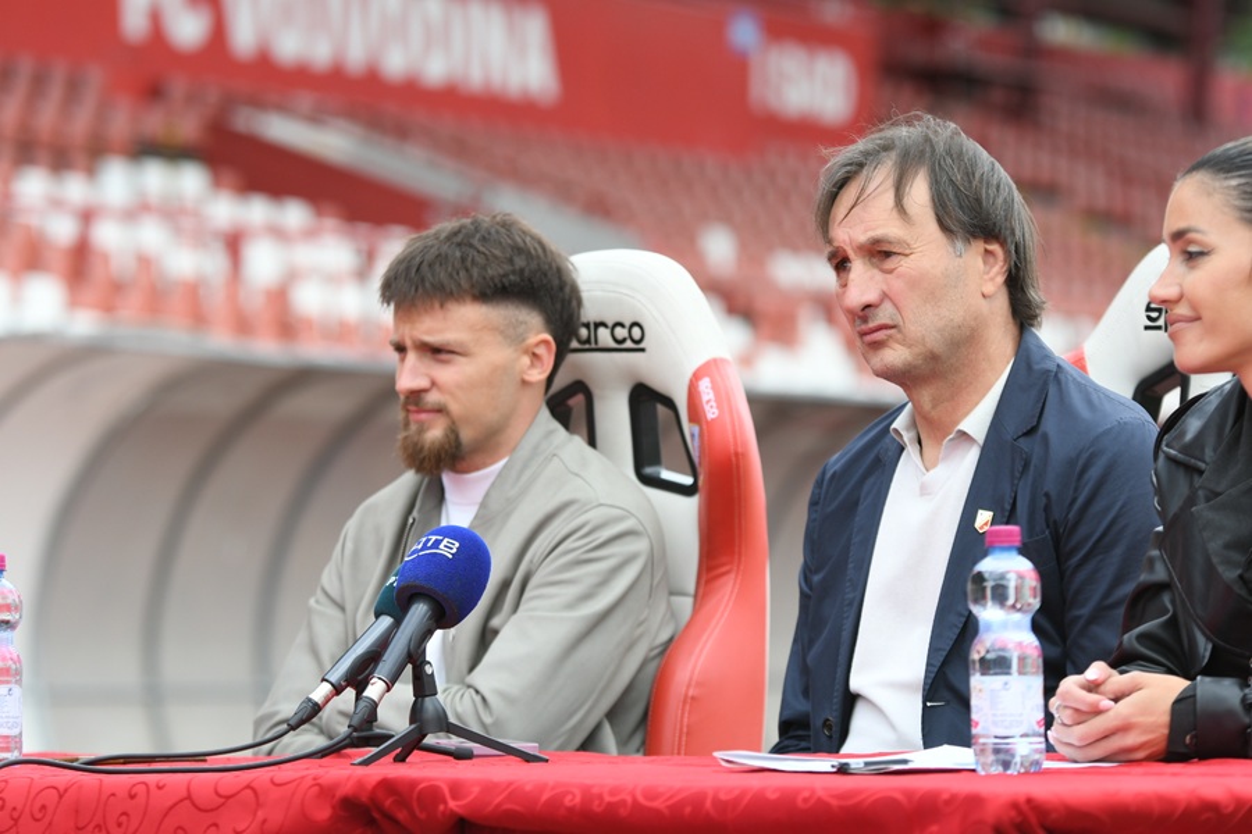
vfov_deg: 6.5
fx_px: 7303
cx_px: 626
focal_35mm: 210
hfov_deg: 9.8
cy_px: 417
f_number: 4
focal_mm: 140
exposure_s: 1/500
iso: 200
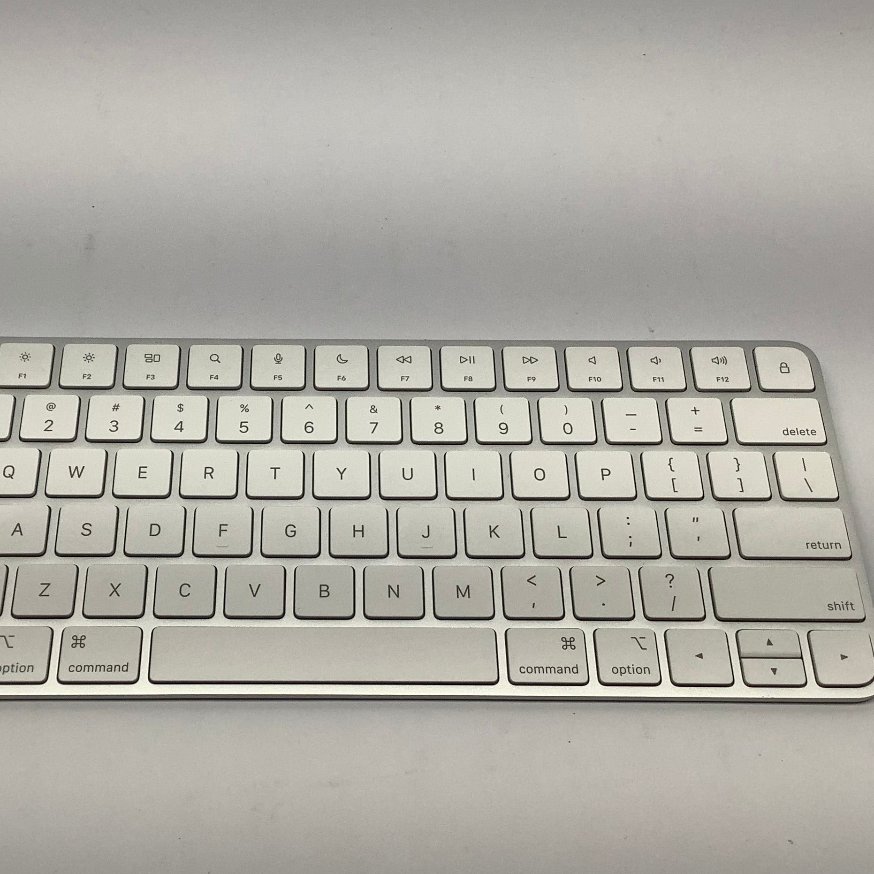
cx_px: 349
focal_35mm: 48
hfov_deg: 35.2
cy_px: 431
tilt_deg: -56.5
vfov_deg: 35.4
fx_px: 1371
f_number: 2.4
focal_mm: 3.3
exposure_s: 1/212
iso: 25
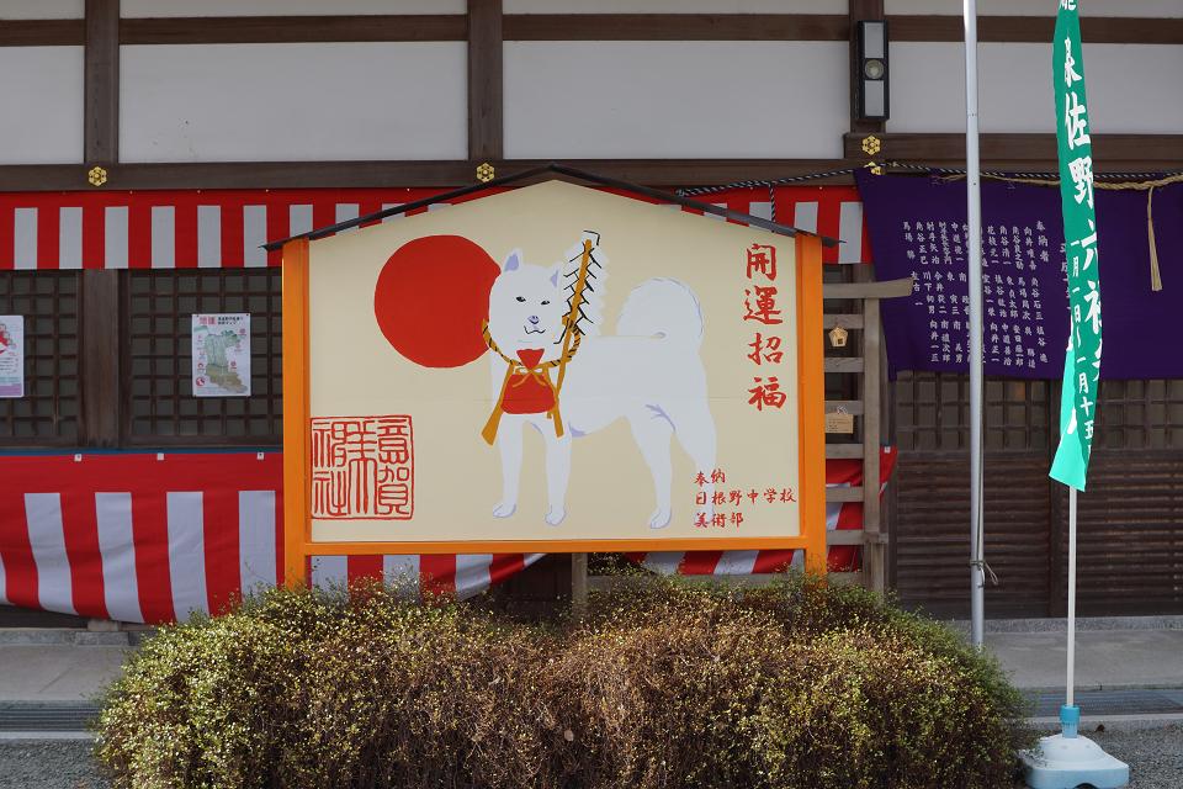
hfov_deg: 37.9
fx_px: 1725
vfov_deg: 25.8
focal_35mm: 52
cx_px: 592
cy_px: 394
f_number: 5.6
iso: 100
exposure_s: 1/320
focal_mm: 35
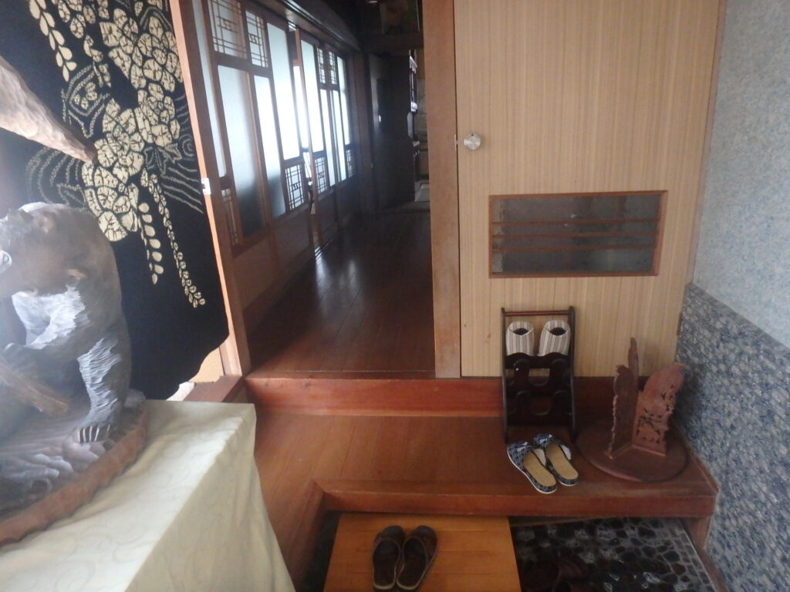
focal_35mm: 21
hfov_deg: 79.0
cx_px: 395
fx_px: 479
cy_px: 296
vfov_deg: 63.4
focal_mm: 3.7
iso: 800
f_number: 3.5
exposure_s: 1/15
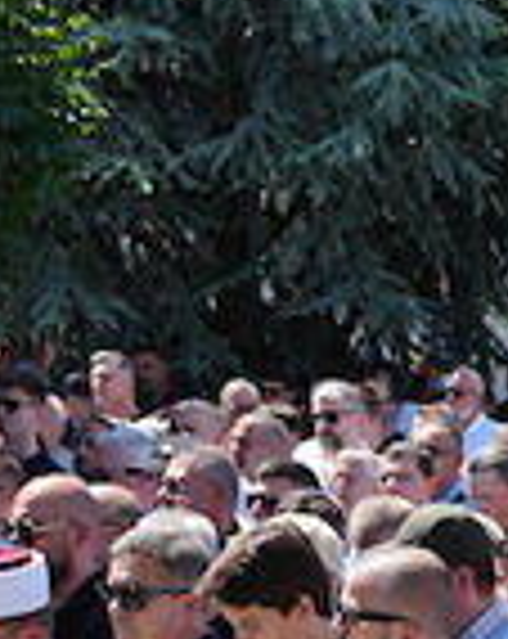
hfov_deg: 9.0
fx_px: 3036
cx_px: 1032
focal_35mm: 161
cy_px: 1015
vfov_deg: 11.4
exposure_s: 1/2000
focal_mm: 24
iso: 250
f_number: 2.8
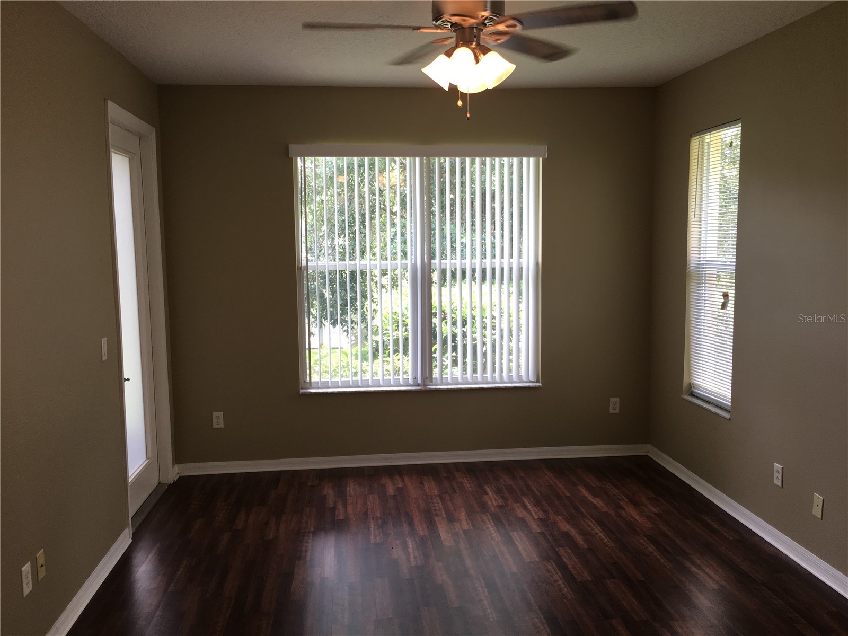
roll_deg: +0.1
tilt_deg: -5.1
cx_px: 424
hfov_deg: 61.7
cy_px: 318
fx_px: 710
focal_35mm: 29
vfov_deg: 48.2
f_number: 2.2
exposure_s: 1/60
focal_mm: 4.15
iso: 32
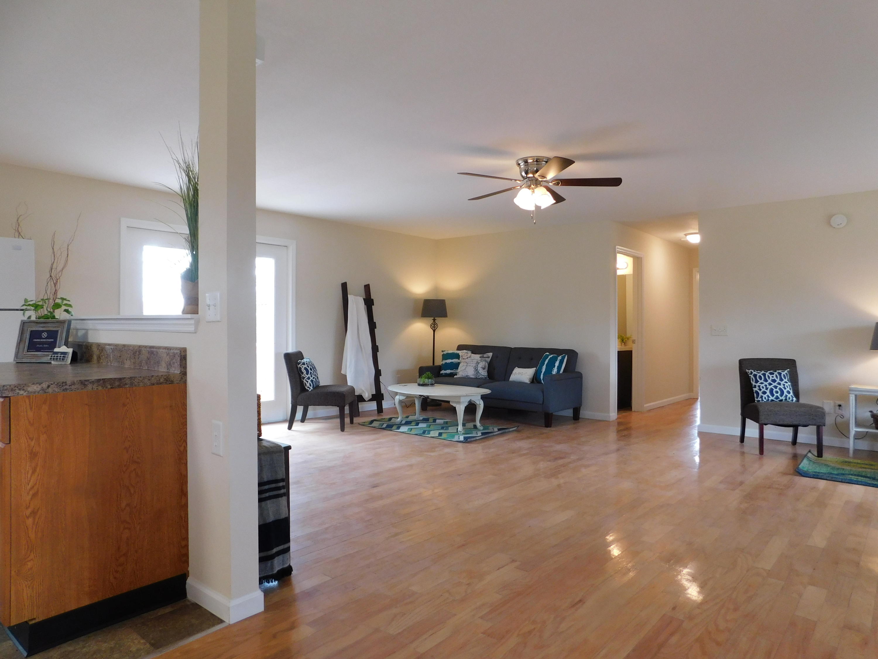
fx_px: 583
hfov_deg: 73.9
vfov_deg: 58.9
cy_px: 330
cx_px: 439
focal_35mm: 23
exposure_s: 1/30
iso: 180
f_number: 3
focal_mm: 4
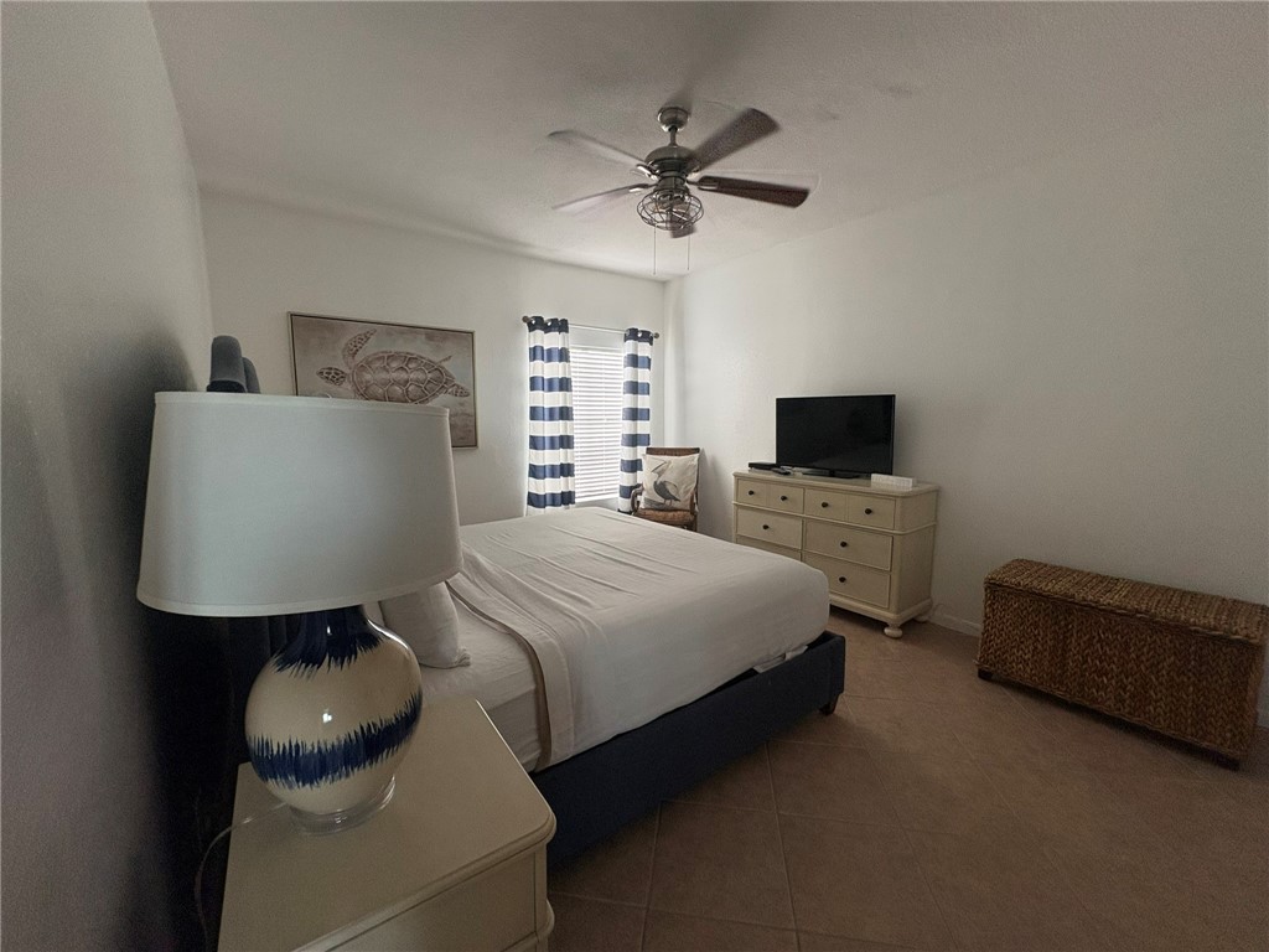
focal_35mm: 14
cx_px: 634
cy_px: 476
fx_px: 513
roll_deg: +0.0
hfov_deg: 102.1
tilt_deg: -6.2
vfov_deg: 85.7
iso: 320
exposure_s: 1/120
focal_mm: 2.22
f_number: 2.2
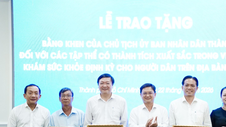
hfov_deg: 16.3
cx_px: 143
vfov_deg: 9.2
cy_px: 99
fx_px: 789
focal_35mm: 132
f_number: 2.8
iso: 1600
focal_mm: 61
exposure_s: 1/160
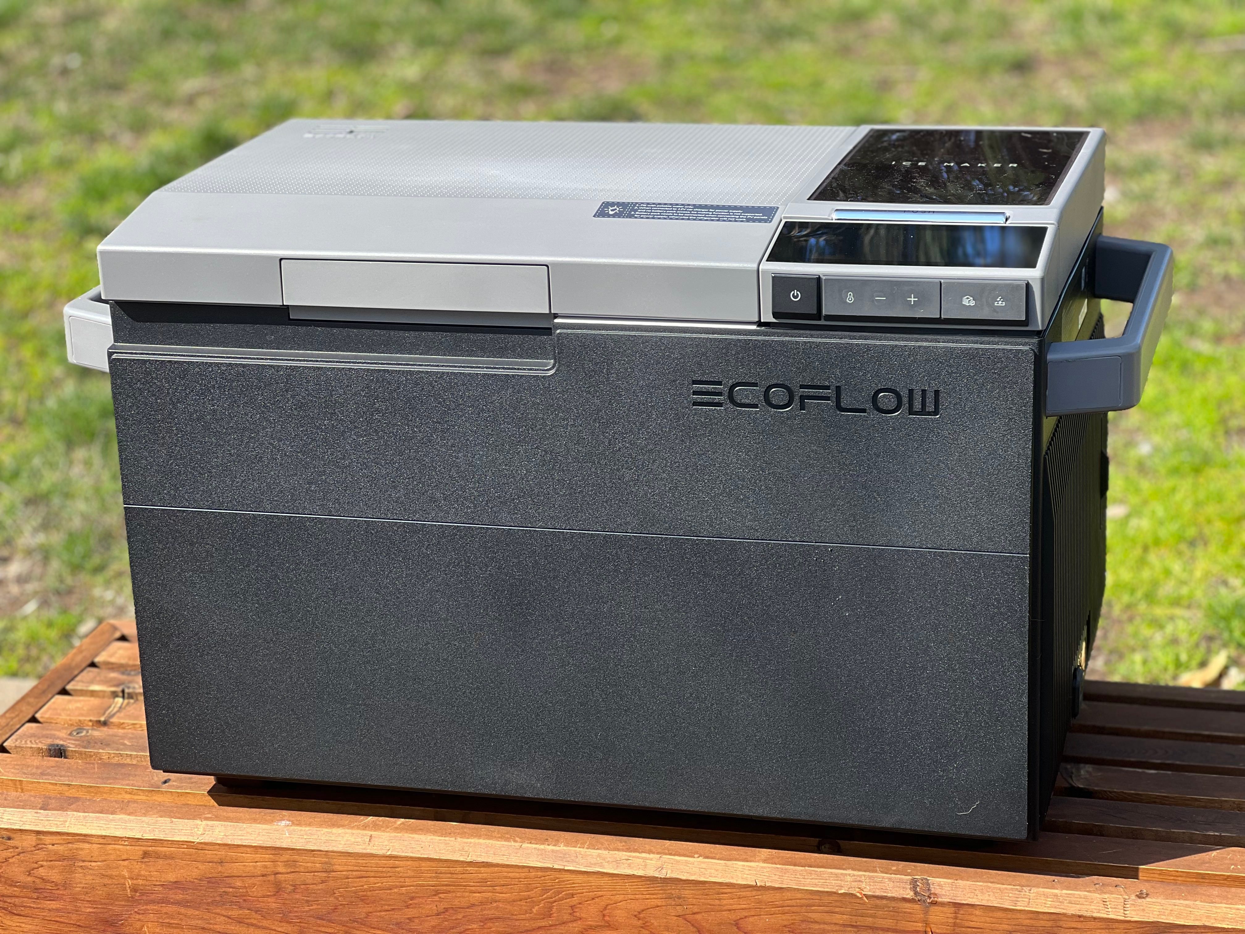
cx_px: 622
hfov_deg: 25.3
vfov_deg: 19.1
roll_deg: +2.7
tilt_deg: -18.1
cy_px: 467
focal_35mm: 77
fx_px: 2769
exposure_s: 1/121
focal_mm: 9
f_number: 2.8
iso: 25
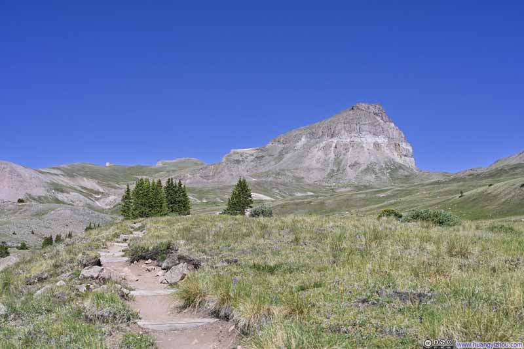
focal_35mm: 42
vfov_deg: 31.9
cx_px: 262
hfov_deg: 46.4
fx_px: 611
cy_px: 174
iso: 64
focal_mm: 42
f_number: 6.3
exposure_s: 1/640
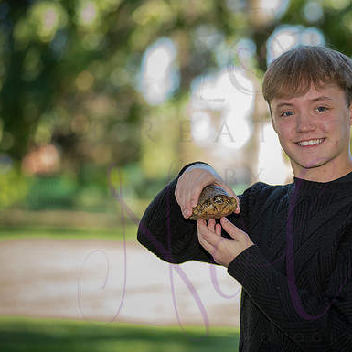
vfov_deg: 10.1
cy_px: 176
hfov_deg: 10.1
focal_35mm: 173
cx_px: 261
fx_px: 1990
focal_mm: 135
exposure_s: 1/320
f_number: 3.5
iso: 800
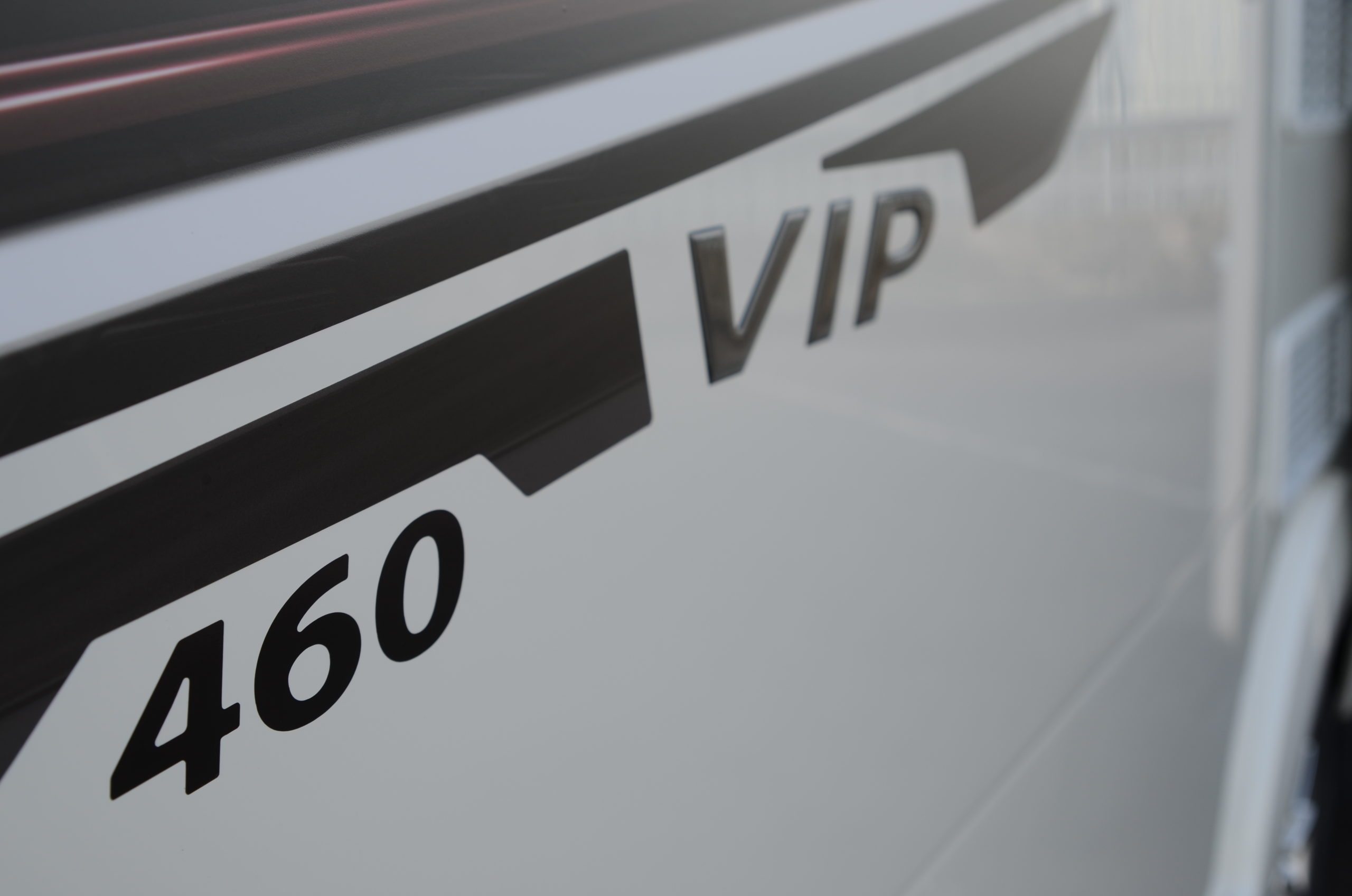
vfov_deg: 28.8
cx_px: 676
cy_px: 448
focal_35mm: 46
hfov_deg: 42.4
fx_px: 1743
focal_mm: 31
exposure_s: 1/100
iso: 100
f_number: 5
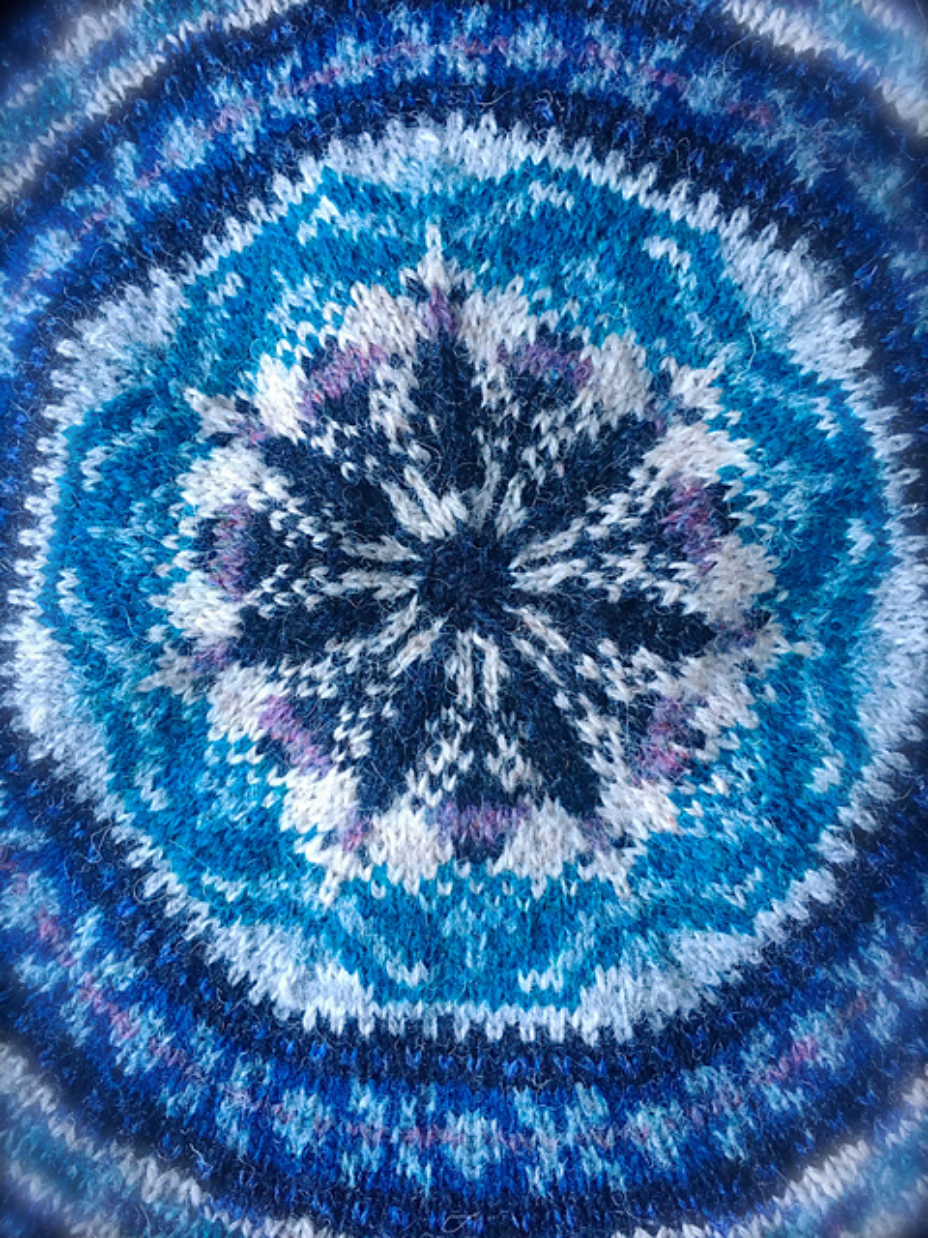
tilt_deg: -84.1
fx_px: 1037
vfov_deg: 61.7
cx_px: 464
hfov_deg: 48.2
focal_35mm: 29
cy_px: 619
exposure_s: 1/15
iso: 80
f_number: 2.2
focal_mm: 4.15
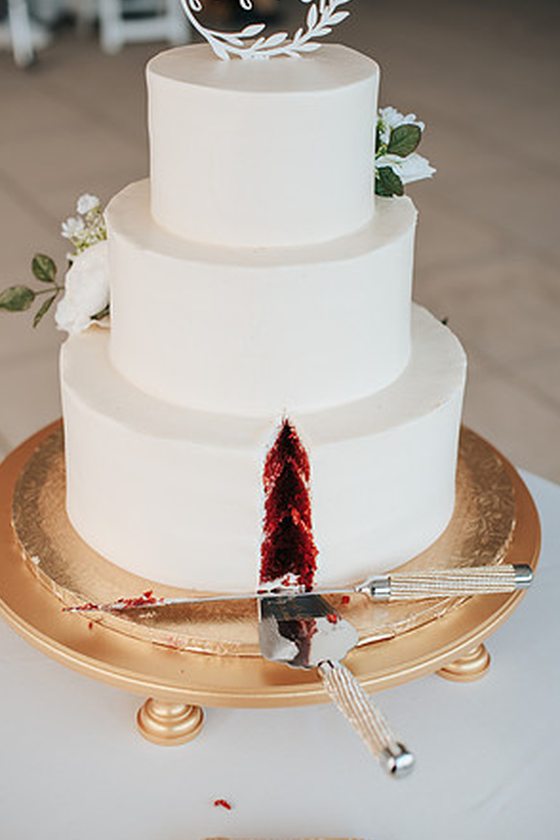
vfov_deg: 38.9
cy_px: 413
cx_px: 280
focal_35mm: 51
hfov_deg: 26.5
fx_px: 1190
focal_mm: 50
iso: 100
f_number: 2.8
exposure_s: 1/160
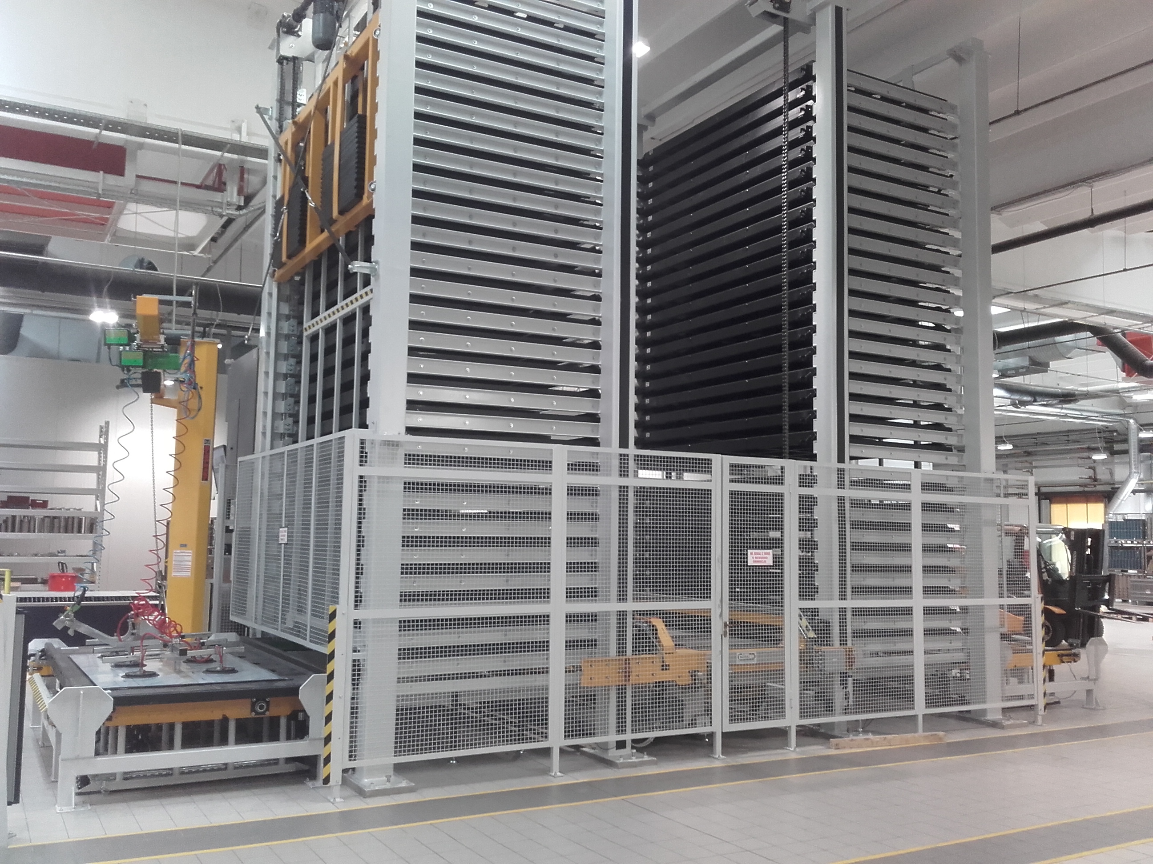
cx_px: 576
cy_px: 432
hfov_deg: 58.4
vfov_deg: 45.4
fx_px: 1033
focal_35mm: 31
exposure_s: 1/17
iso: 100
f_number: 2.2
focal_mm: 3.31
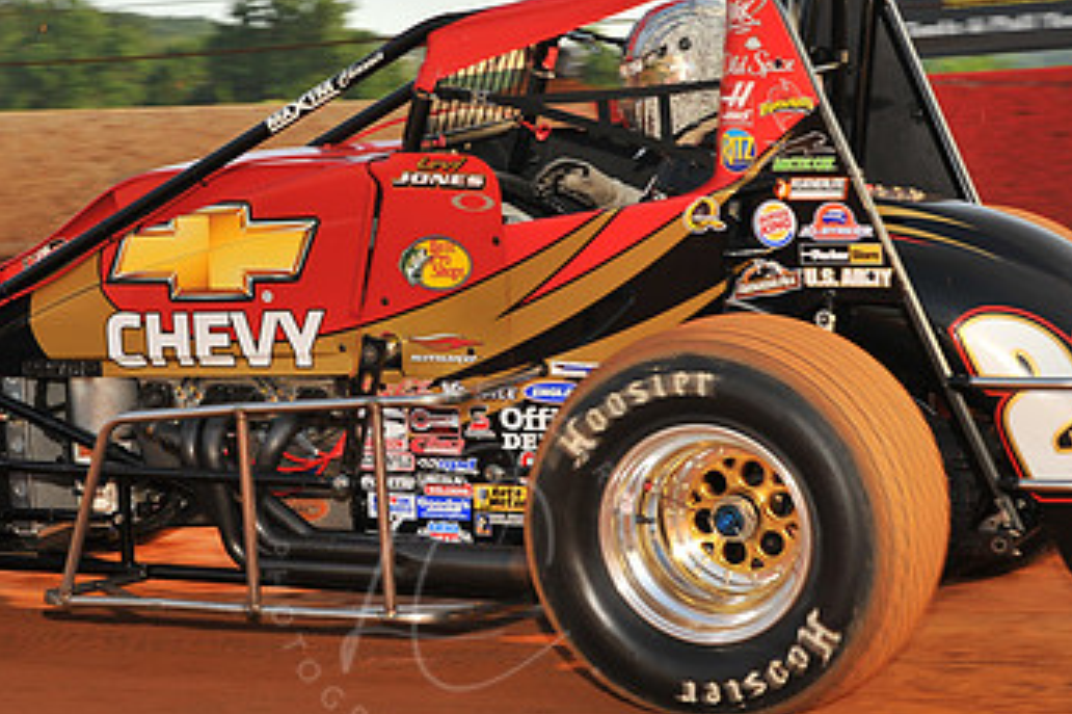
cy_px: 281
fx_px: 3512
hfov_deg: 17.3
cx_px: 452
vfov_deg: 11.6
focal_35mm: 118
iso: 500
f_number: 10
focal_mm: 70
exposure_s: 1/320
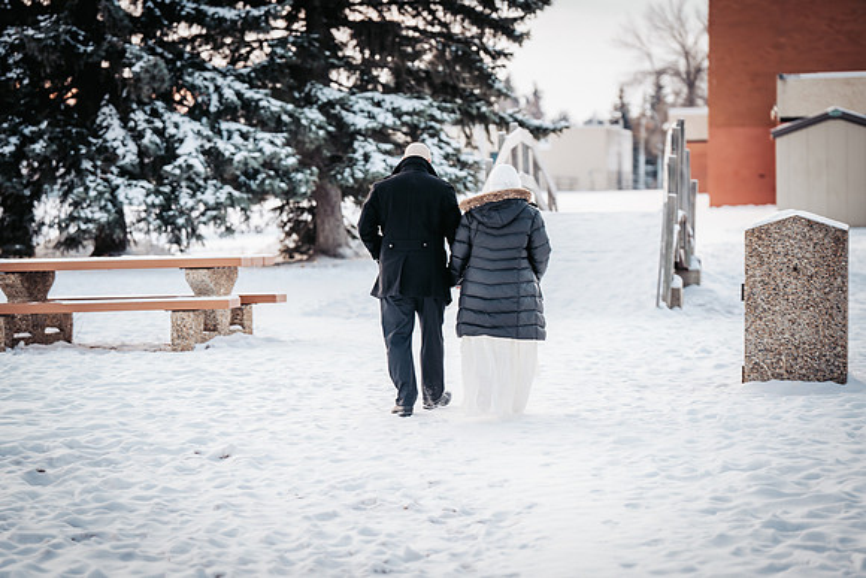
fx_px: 2815
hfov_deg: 17.5
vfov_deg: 11.7
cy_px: 289
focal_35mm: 117
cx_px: 433
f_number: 2.8
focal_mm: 117
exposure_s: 1/160
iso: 100
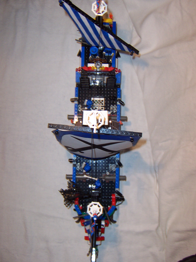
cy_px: 131
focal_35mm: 36
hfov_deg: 39.7
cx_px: 98
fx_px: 272
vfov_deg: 51.4
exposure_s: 1/60
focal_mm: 5.6
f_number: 2.8
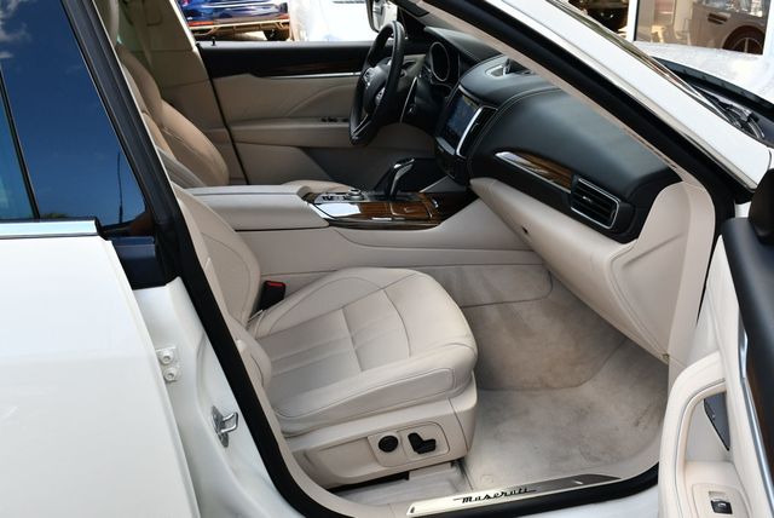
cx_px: 387
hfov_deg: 53.1
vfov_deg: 36.9
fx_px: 775
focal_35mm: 36
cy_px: 259
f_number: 5.6
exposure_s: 1/250
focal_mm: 18
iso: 320
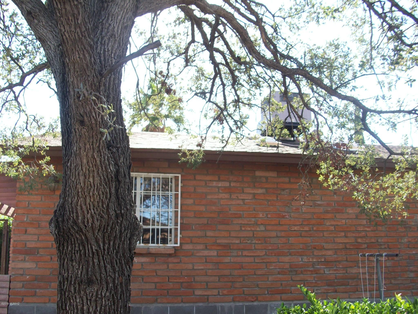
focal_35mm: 34
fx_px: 411
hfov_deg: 54.0
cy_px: 157
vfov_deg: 41.8
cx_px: 209
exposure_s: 1/183
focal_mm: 5.7
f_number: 2.8
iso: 64
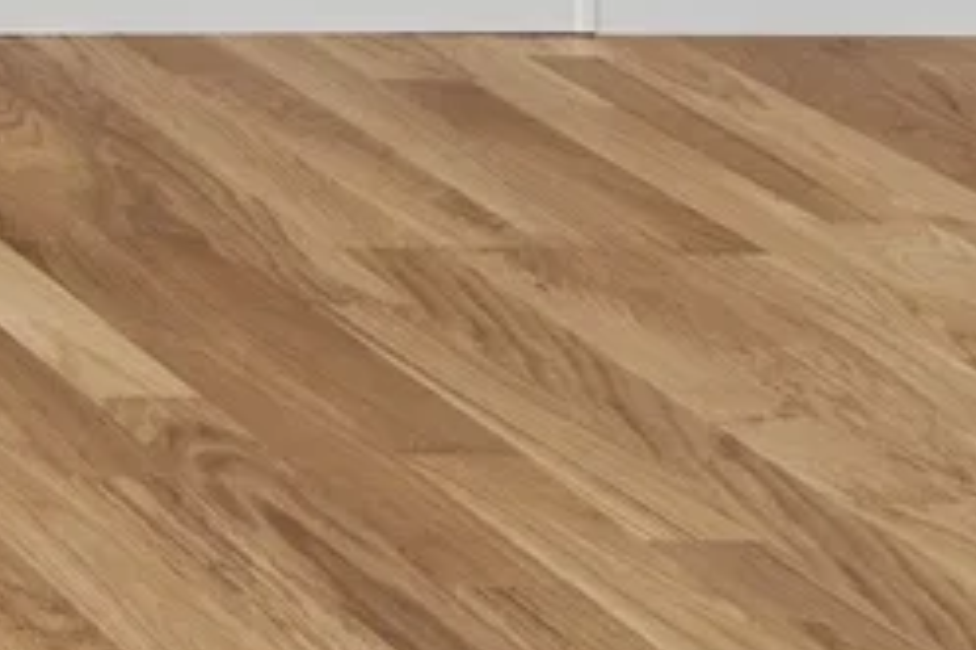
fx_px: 4199
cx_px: -1985
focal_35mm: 155
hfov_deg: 9.9
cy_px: -1414
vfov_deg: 7.6
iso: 200
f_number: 8
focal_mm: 16
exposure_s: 1/25
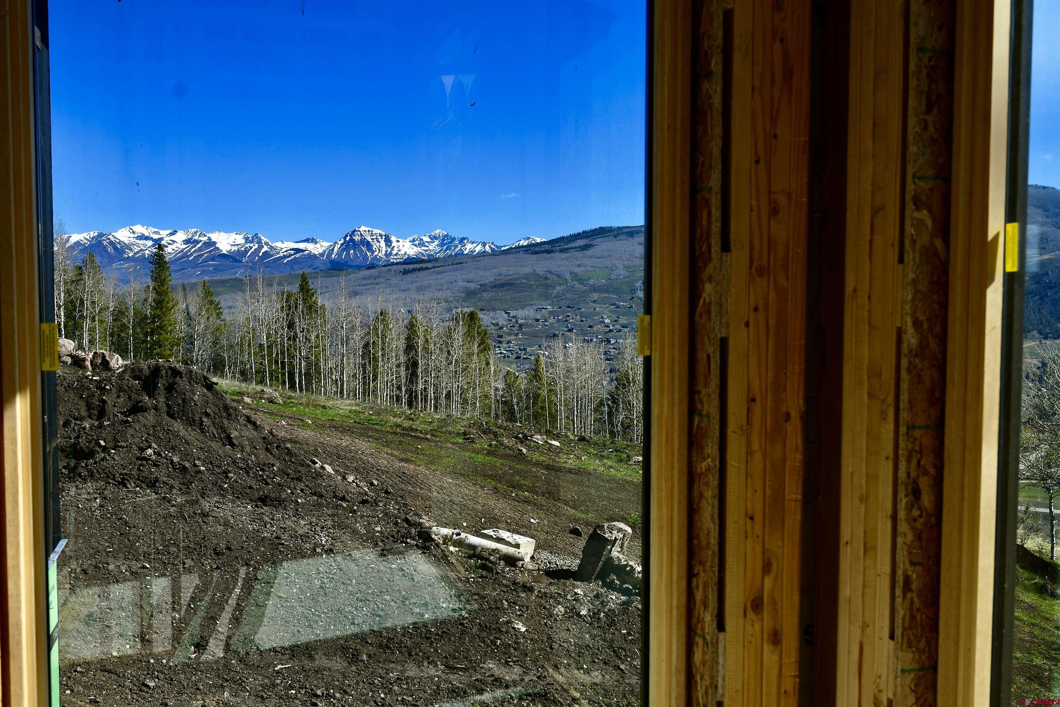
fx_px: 972
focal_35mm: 33
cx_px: 530
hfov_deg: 57.2
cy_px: 354
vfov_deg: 40.0
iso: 100
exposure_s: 1/250
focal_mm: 22
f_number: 7.1
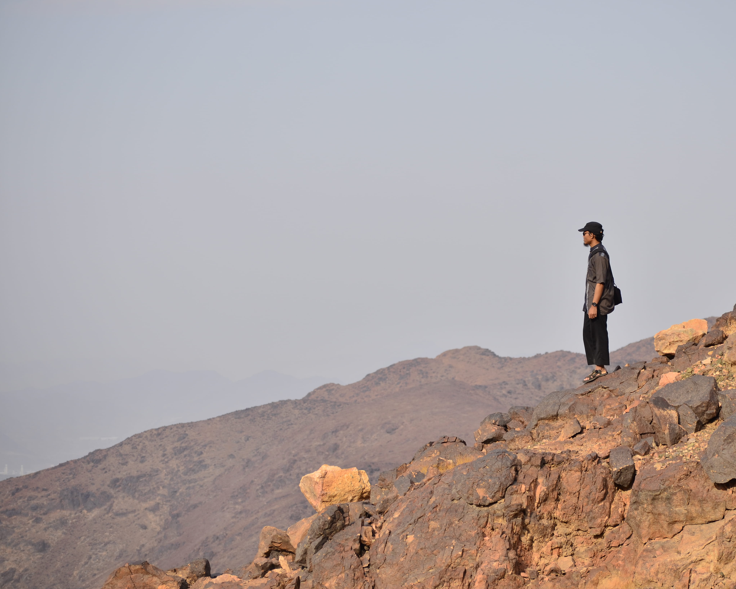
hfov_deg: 10.8
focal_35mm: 179
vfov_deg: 8.7
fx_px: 3890
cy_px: 294
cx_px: 439
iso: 100
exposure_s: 1/800
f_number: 4.5
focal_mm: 105
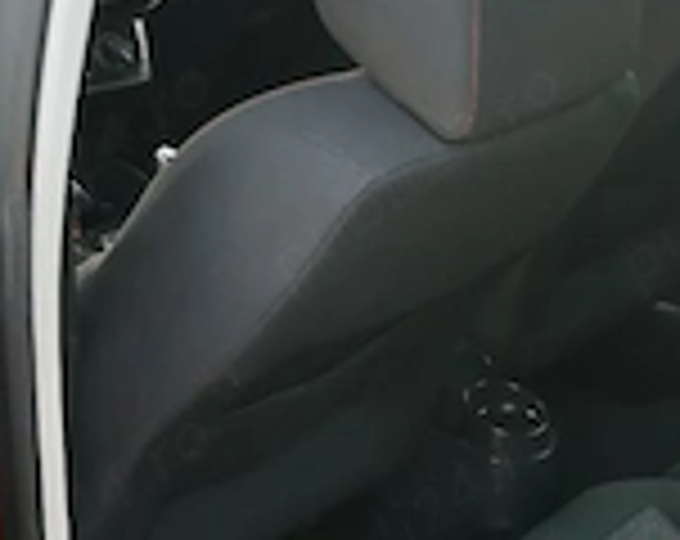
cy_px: 580
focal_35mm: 70
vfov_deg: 20.8
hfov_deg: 26.9
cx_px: 504
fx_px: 1405
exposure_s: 1/714
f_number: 1.6
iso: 160
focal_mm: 5.56
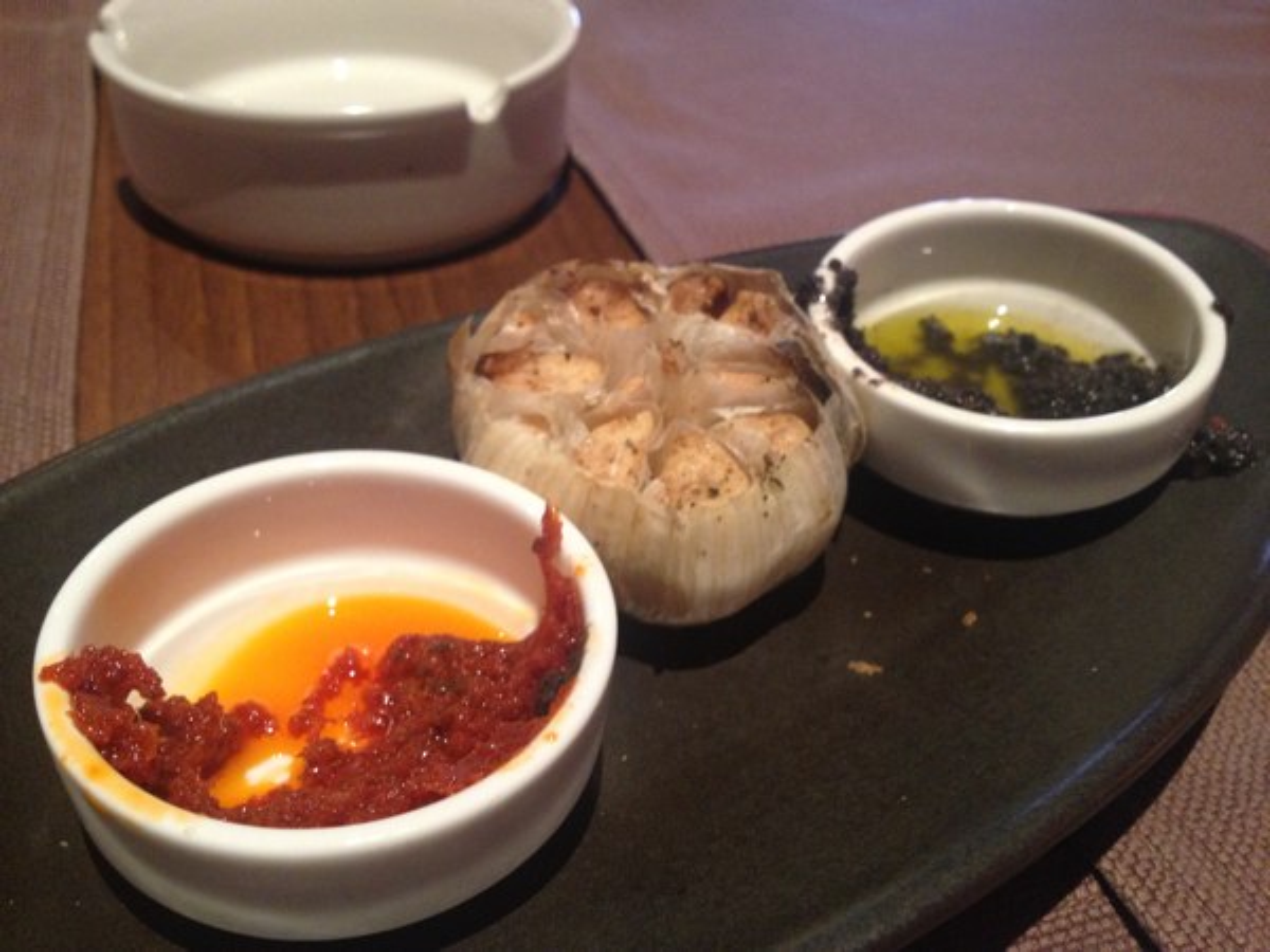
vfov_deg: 40.7
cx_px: 635
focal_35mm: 35
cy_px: 476
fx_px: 1284
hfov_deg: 52.6
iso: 250
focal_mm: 4.28
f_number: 2.4
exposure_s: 1/20
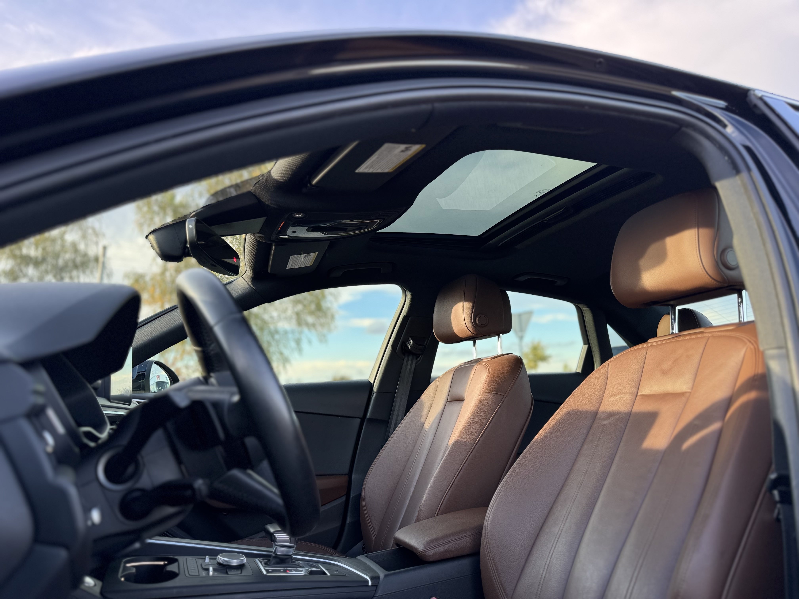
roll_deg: +1.6
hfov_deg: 71.6
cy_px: 300
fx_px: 554
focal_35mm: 24
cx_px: 400
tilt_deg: +9.3
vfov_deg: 56.8
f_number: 1.78
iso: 80
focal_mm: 6.76
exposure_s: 1/368
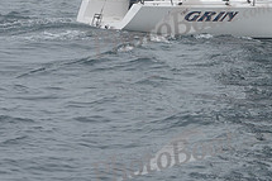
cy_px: -58
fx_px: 1427
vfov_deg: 7.2
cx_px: 337
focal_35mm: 189
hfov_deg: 10.7
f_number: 11
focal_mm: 70
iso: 250
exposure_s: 1/800
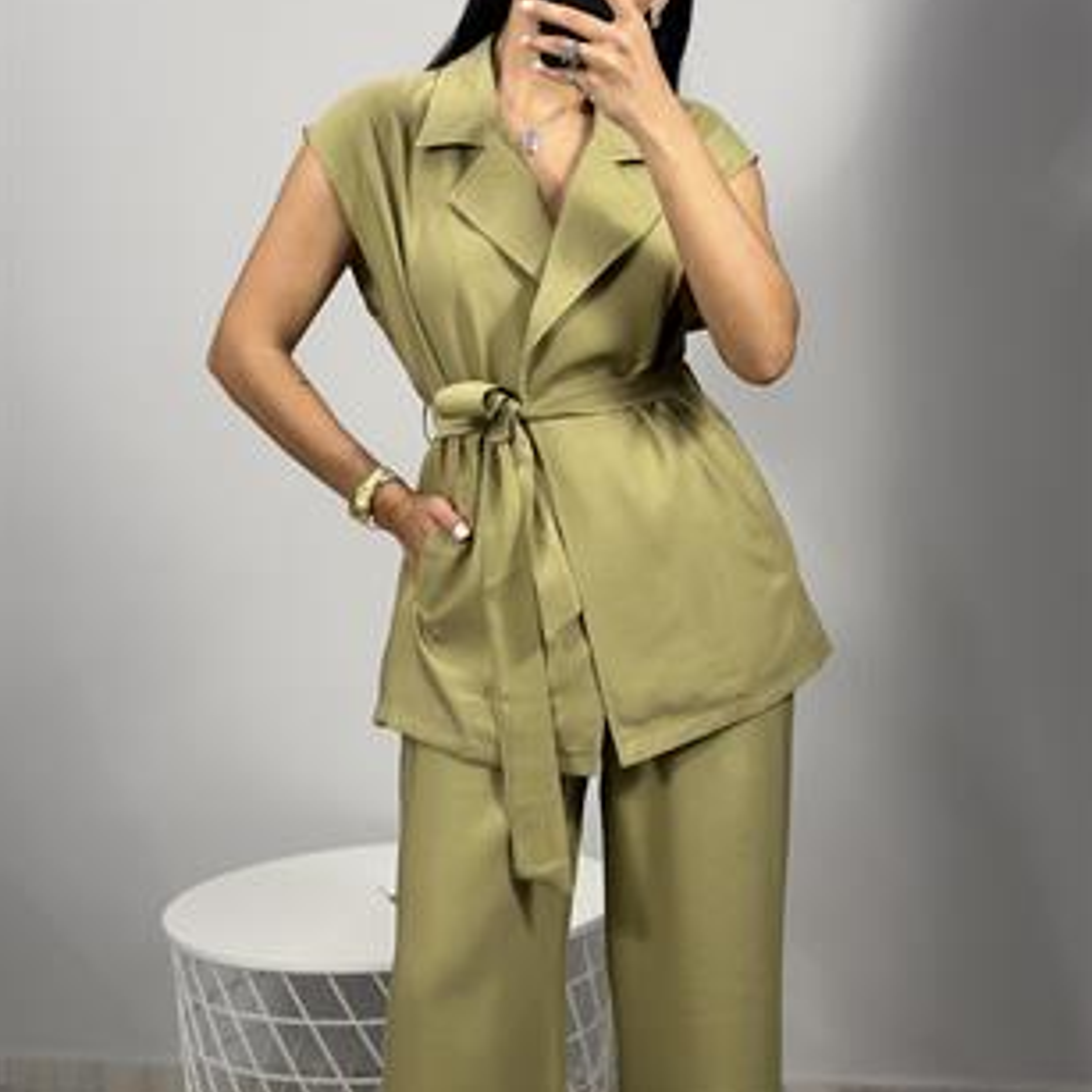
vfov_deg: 30.0
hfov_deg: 30.0
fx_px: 2034
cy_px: 425
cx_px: 548
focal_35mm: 57
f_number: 1.78
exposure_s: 1/100
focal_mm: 6.86
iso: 100
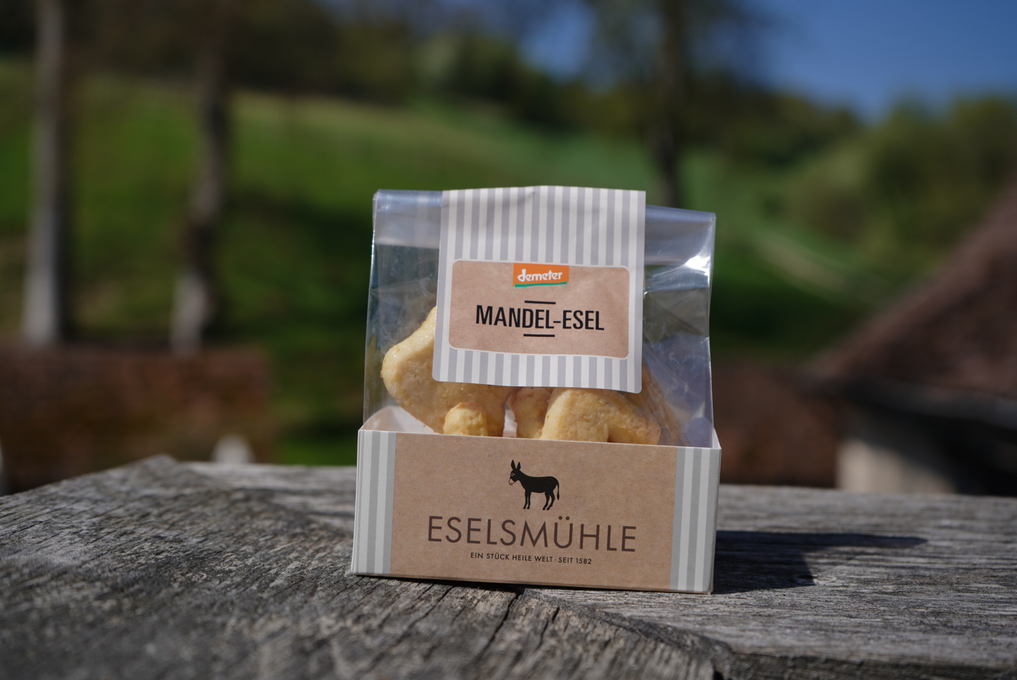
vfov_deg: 24.7
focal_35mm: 55
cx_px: 508
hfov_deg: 36.2
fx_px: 1555
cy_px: 340
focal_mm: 55
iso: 50
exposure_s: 1/640
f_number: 6.3
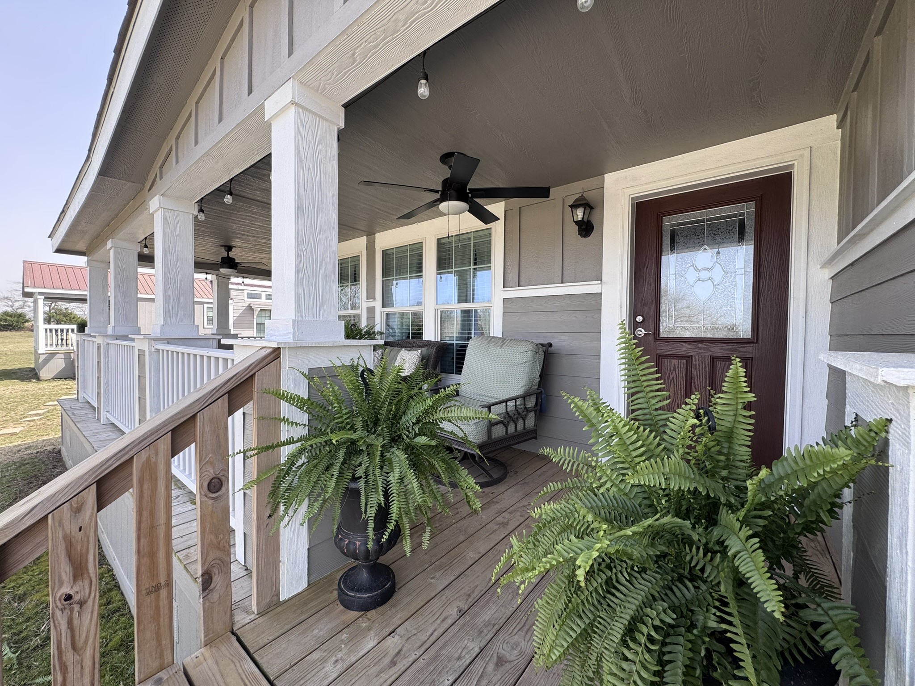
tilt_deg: -2.0
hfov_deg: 102.1
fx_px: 370
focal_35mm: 14
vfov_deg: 85.7
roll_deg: +0.4
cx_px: 458
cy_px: 343
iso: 40
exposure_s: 1/320
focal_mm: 2.22
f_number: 2.2
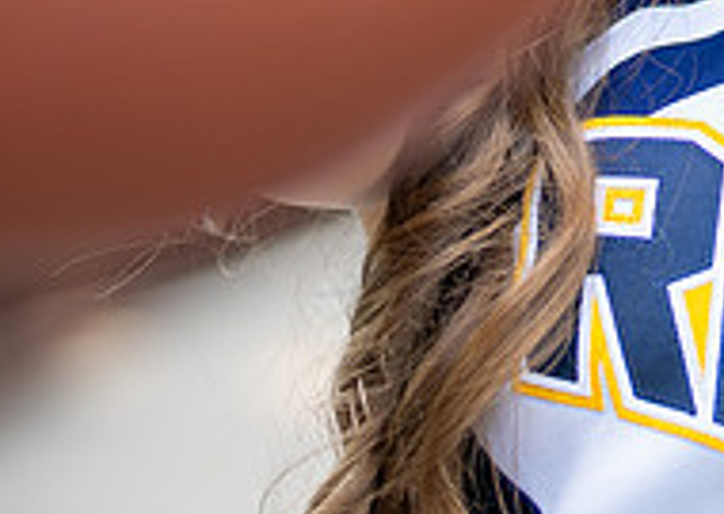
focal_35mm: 205
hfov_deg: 9.7
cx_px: 836
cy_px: -172
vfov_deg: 6.9
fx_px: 4208
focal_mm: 50
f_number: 1.2
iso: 125
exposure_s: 1/640
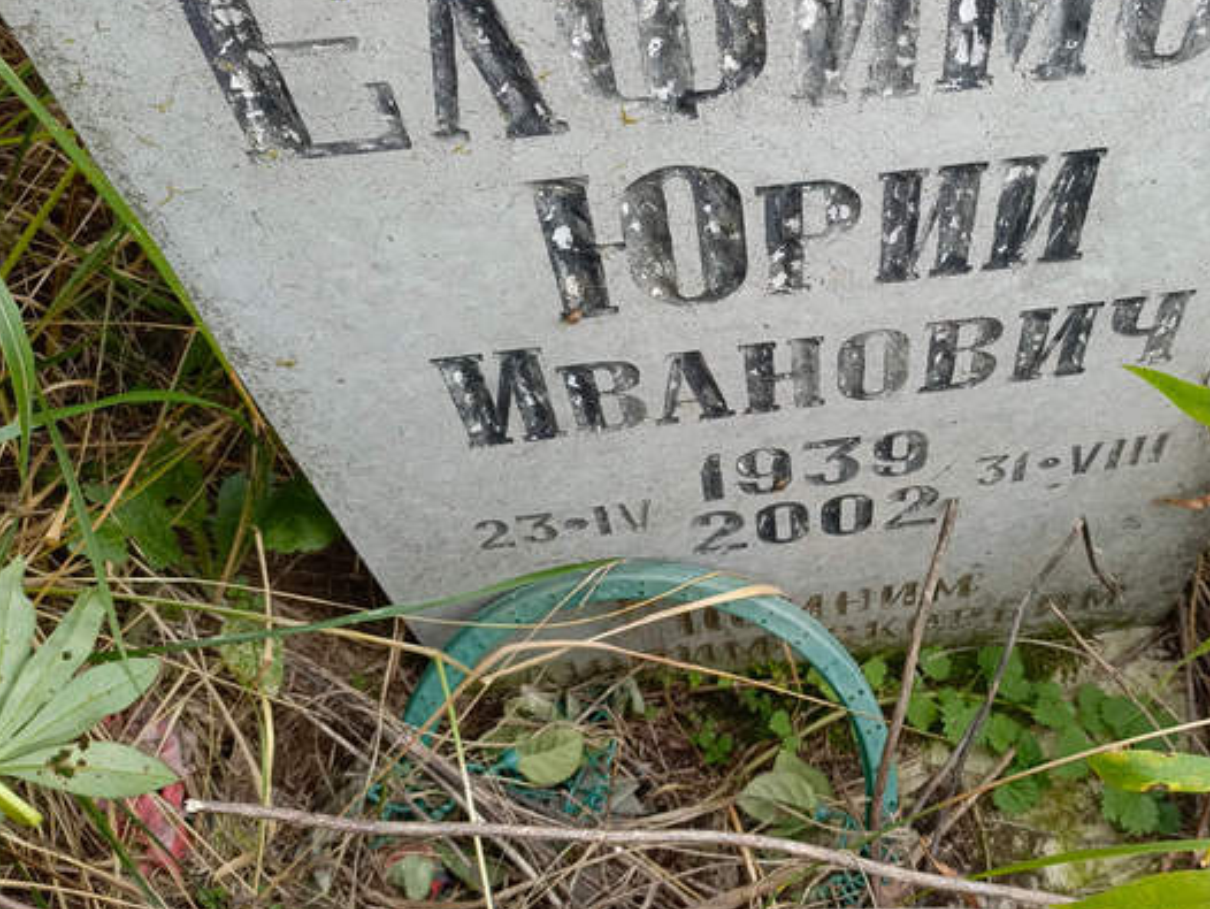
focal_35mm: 38
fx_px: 1329
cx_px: 828
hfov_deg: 48.0
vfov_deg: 37.7
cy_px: 417
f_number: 1.69
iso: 128
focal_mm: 4.76
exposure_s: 1/100
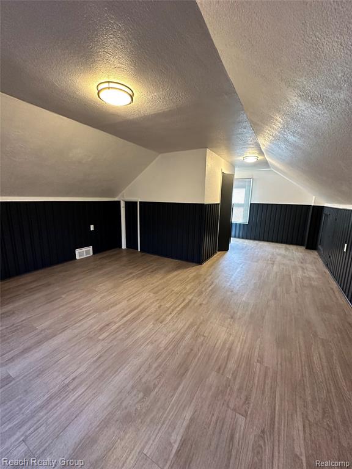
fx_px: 190
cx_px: 176
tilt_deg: -9.6
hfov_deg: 85.7
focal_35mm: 14
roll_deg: -2.1
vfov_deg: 102.1
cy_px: 234
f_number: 2.2
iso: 400
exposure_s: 1/60
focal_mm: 2.22
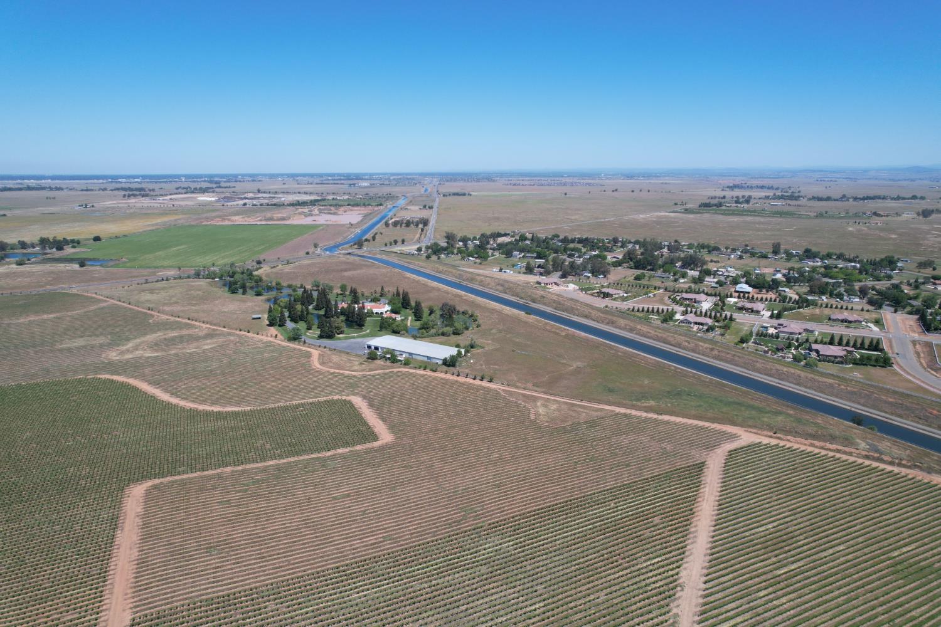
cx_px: 470
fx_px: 575
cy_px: 314
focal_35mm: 22
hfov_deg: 78.6
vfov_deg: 57.2
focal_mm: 8.38
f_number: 2.8
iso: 100
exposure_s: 1/2000
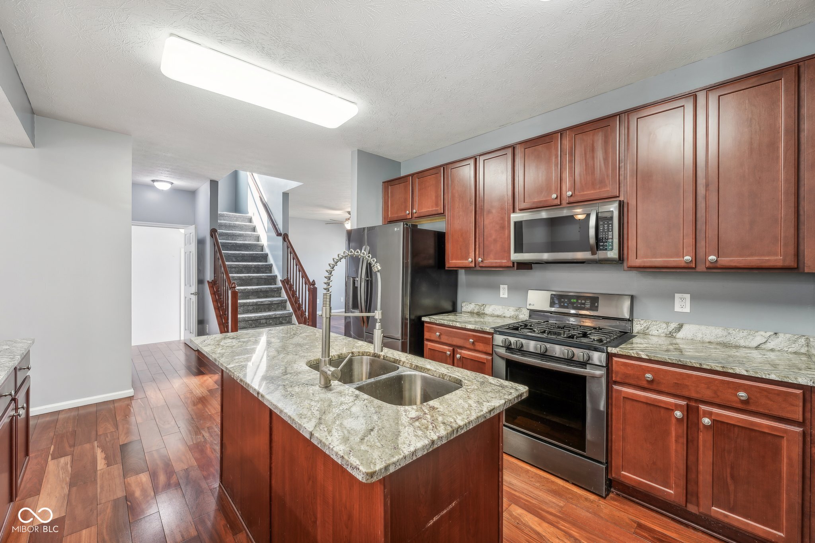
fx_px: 317
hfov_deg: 104.3
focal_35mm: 14
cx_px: 408
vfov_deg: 81.2
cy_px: 272
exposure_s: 1/2
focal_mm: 14
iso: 100
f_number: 8
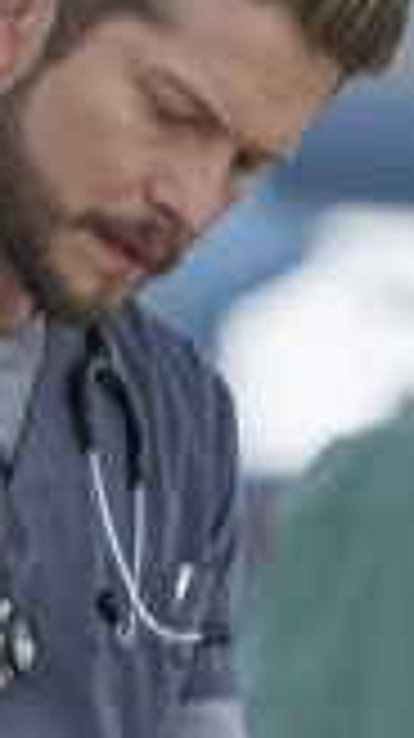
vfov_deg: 3.6
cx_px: 130
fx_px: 11890
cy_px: 412
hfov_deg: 2.0
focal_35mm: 608
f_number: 4
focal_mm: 190
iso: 3200
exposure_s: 1/400
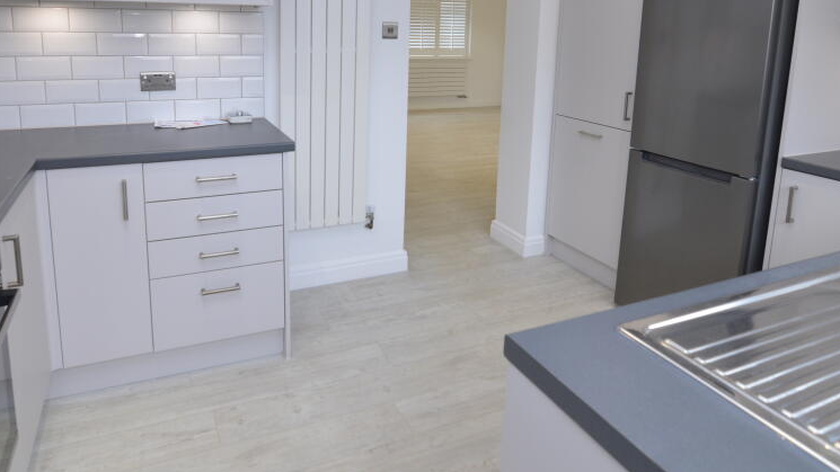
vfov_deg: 46.5
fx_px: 528
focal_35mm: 24
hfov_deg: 76.9
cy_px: 119
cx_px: 392
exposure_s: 1/80
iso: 400
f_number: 4.5
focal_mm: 11
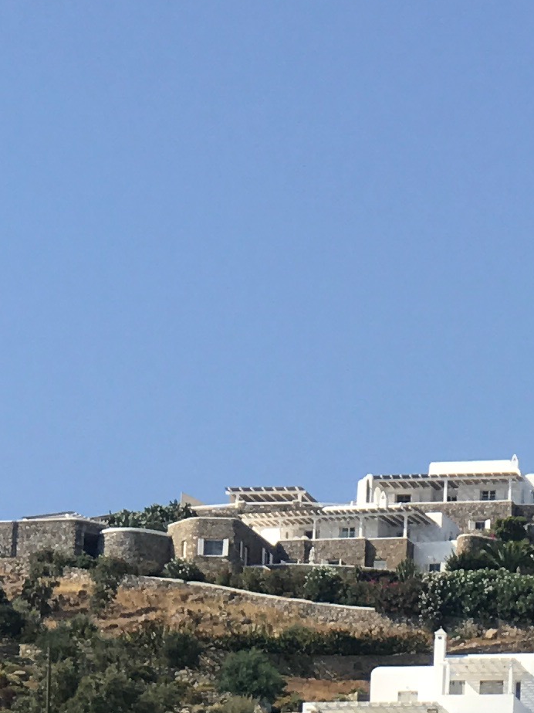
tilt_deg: +8.3
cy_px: 1176
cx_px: 597
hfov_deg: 5.9
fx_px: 5123
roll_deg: -0.4
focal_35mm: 249
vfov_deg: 7.8
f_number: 2.8
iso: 20
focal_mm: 6.6
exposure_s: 1/725
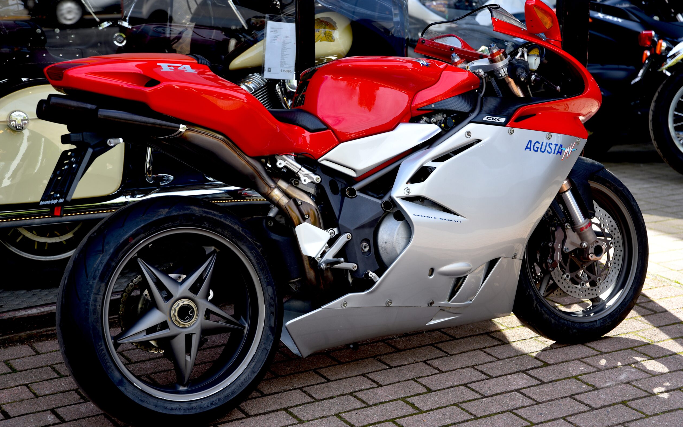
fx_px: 1340
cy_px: 211
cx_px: 343
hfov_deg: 28.6
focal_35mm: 72
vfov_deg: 18.1
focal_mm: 70
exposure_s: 1/100
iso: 100
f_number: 5
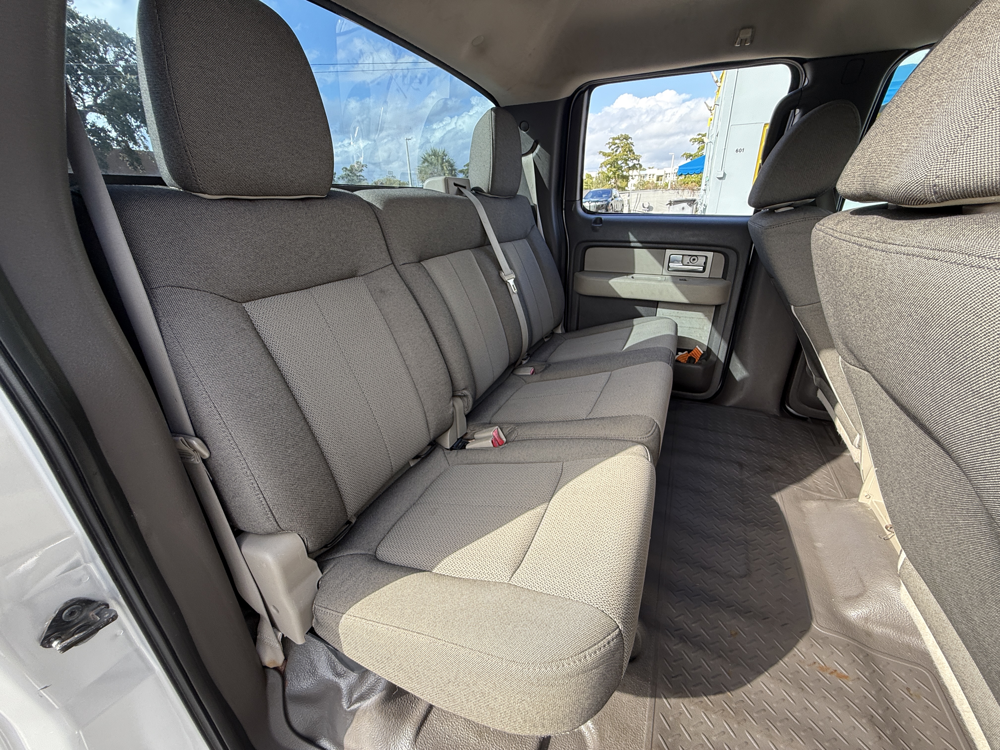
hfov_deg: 102.1
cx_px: 500
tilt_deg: -22.8
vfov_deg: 85.7
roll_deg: +1.3
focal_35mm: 14
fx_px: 404
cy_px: 375
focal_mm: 2.22
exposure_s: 1/179
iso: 64
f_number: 2.2
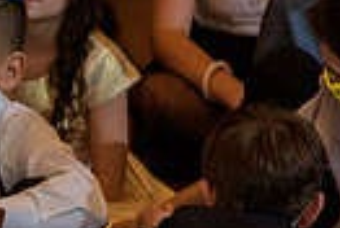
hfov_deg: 6.5
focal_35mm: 309
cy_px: 123
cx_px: -278
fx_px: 2925
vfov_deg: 4.5
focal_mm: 70
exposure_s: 1/125
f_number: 3.2
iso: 1600
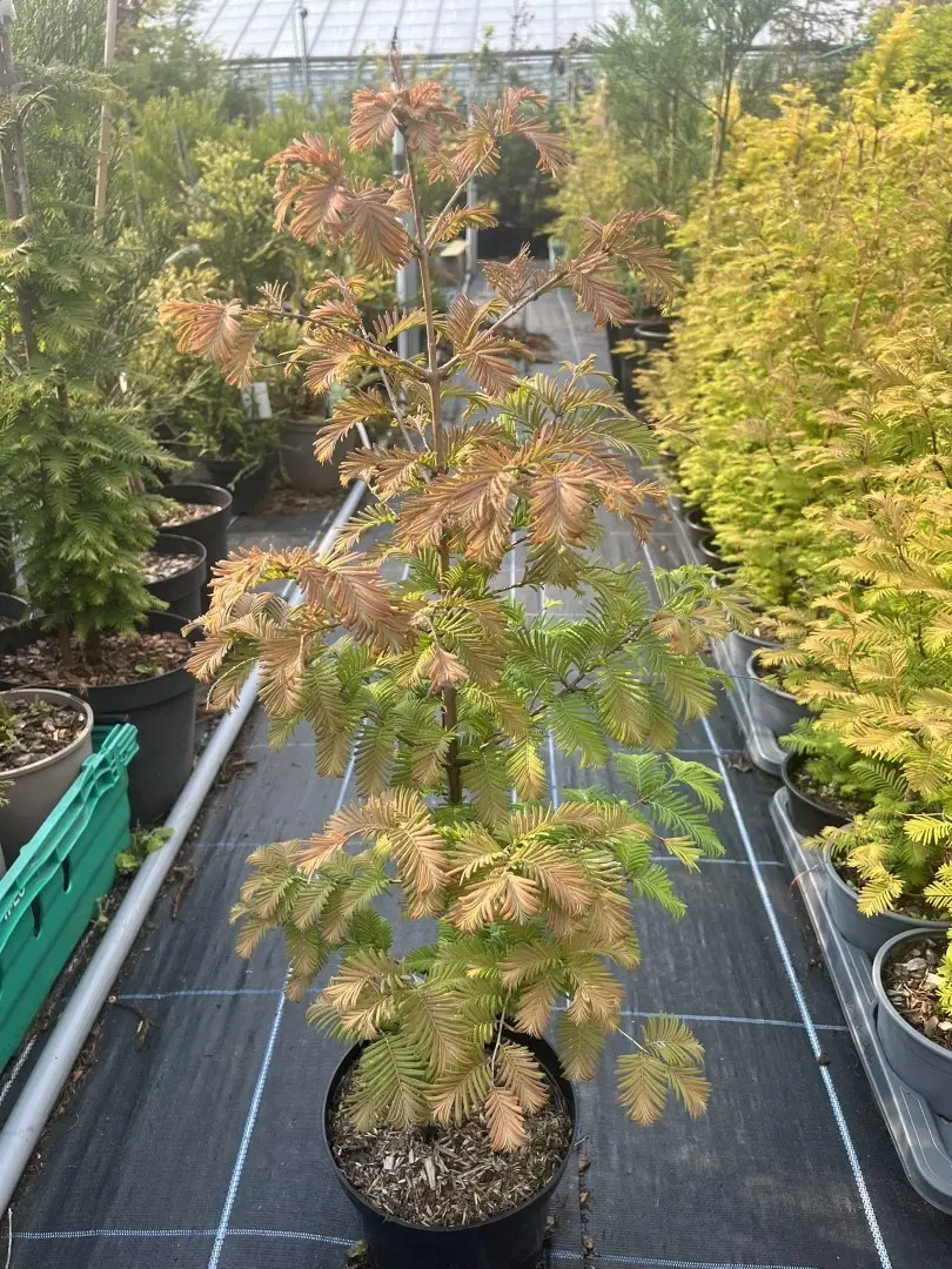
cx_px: 476
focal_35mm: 26
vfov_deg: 67.3
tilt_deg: -24.2
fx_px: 953
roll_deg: +0.7
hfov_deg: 53.1
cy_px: 634
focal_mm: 5.1
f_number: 1.6
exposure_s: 1/737
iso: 50
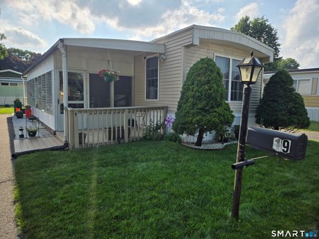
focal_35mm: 23
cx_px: 160
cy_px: 120
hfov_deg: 73.9
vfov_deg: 58.9
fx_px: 212
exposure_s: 1/2234
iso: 25
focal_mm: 5.4
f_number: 1.8
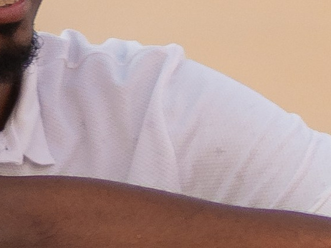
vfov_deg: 1.7
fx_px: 8529
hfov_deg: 2.2
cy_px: 346
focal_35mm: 892
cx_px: 44
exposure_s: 1/160
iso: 250
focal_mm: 85
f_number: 1.8
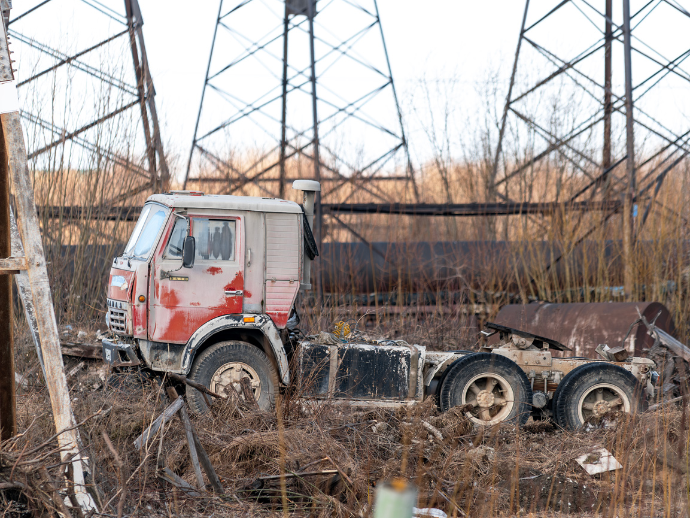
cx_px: 360
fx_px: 10805
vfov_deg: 2.7
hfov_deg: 3.7
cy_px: 259
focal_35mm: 542
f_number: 7.1
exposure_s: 1/640
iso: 200
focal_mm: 500
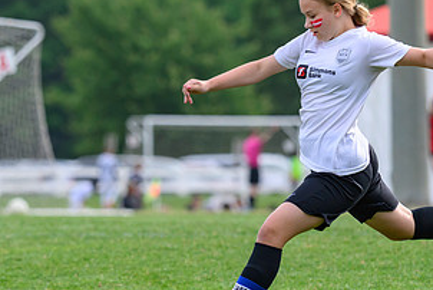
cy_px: 239
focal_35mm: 751
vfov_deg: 1.8
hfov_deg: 2.7
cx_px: 110
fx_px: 9041
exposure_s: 1/1250
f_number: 6
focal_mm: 290
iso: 1000
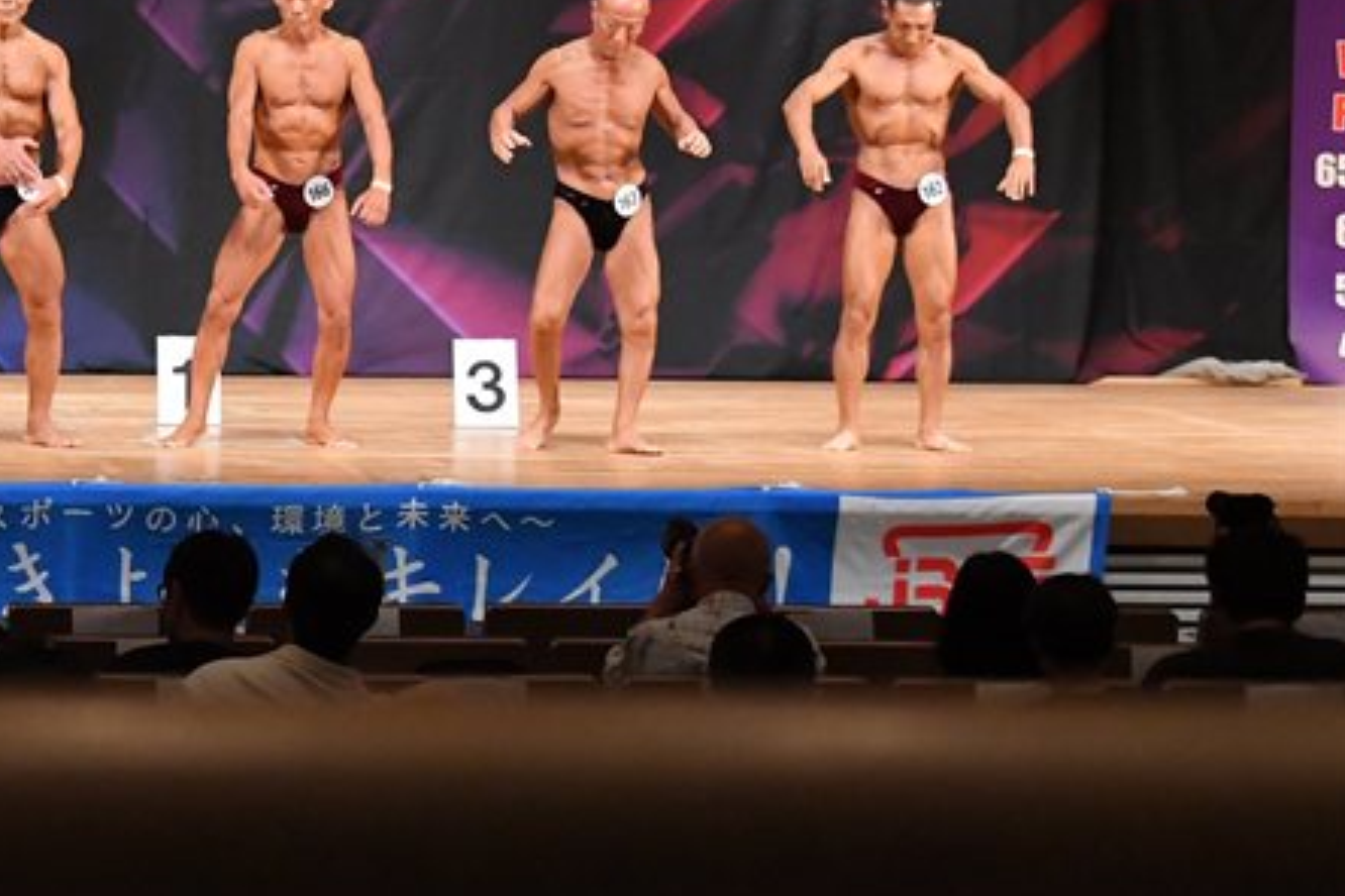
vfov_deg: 7.7
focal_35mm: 178
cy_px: 260
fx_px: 6650
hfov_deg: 11.5
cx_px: 183
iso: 6400
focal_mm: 68
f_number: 5.6
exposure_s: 1/400
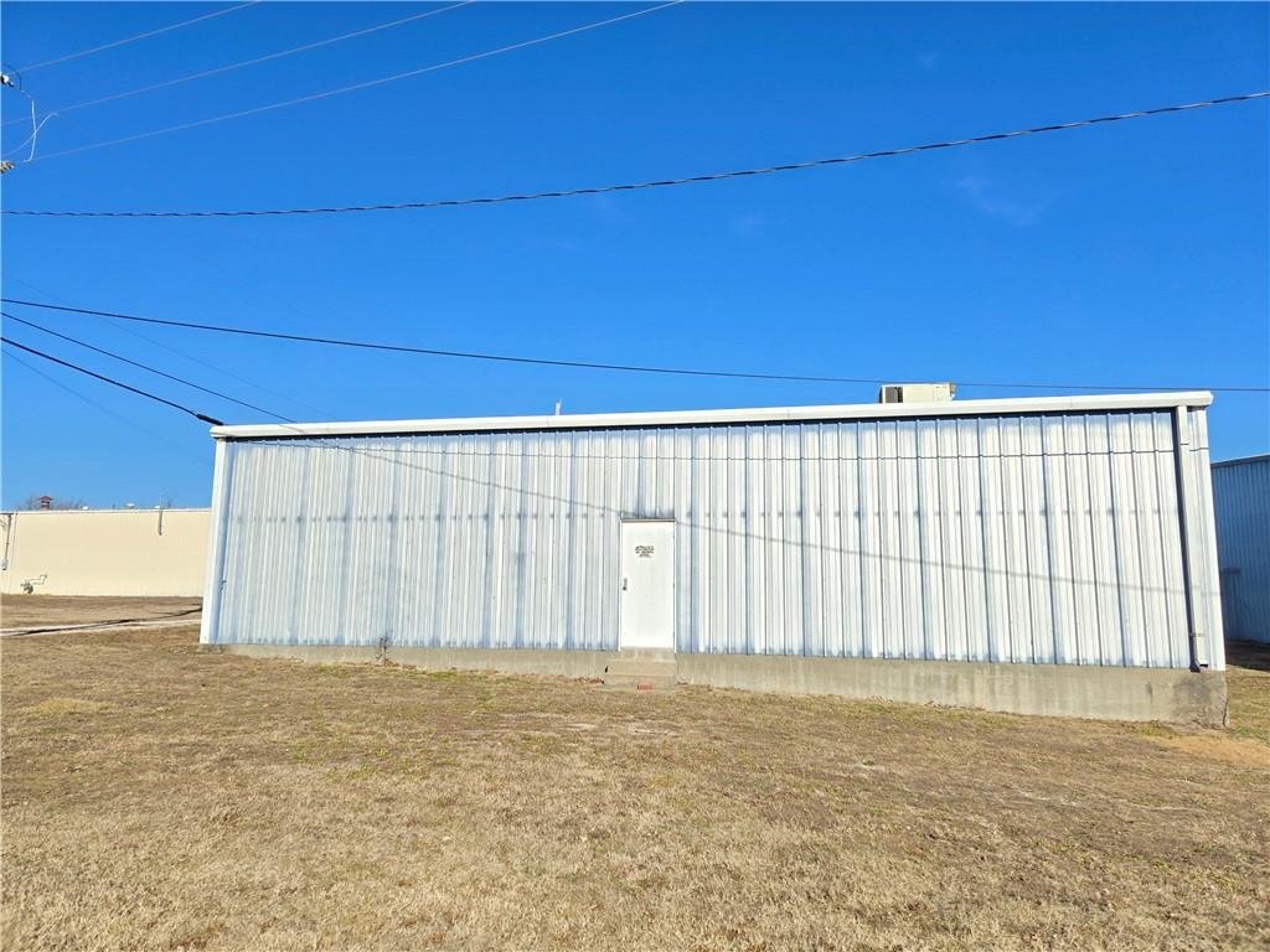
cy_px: 476
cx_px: 635
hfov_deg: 73.9
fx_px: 844
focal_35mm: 23
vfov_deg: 58.9
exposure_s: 1/2391
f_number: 1.8
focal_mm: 5.4
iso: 25
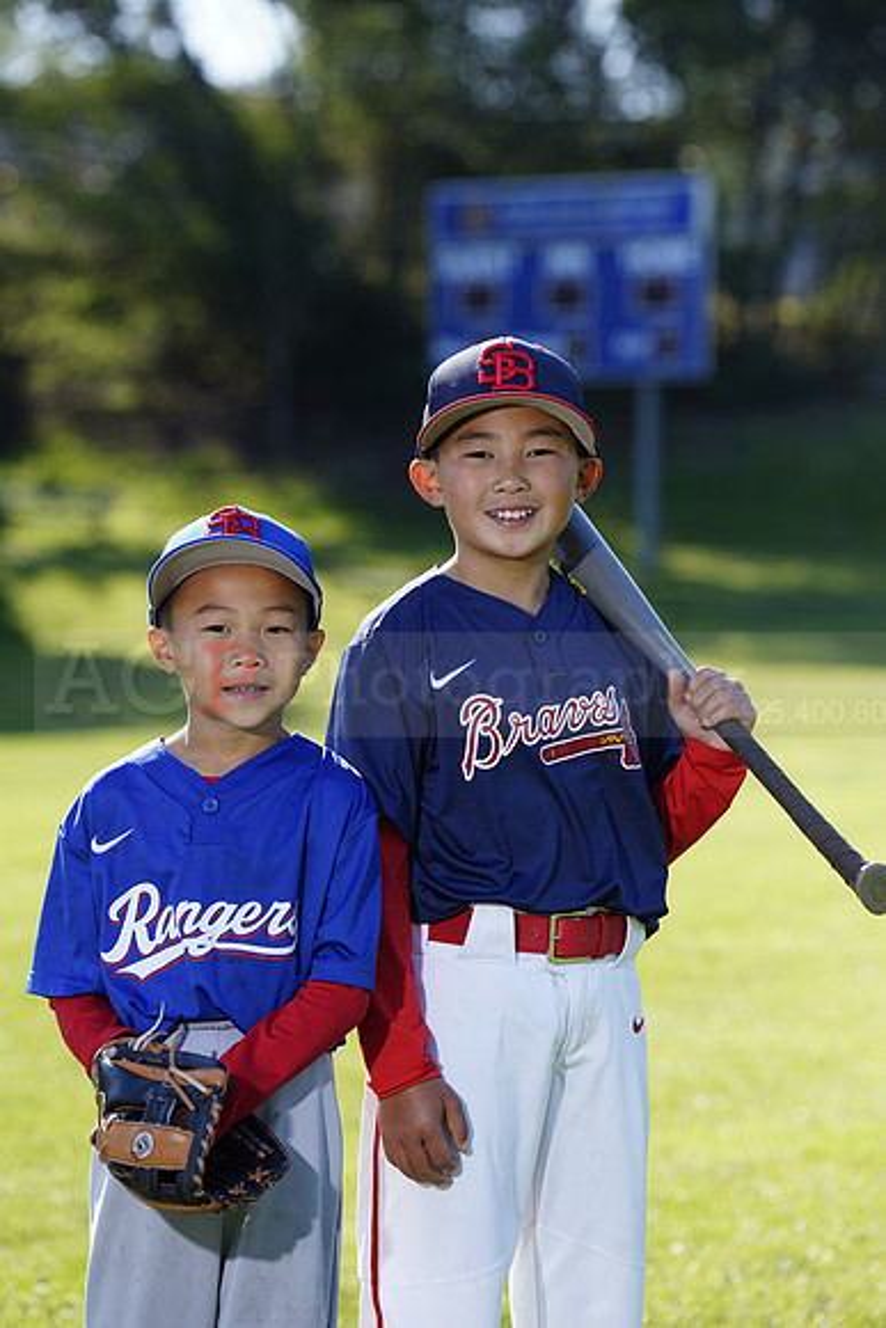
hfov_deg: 8.8
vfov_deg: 13.2
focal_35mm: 156
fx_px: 5755
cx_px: 443
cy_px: 664
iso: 100
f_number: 5
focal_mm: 156
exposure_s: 1/250
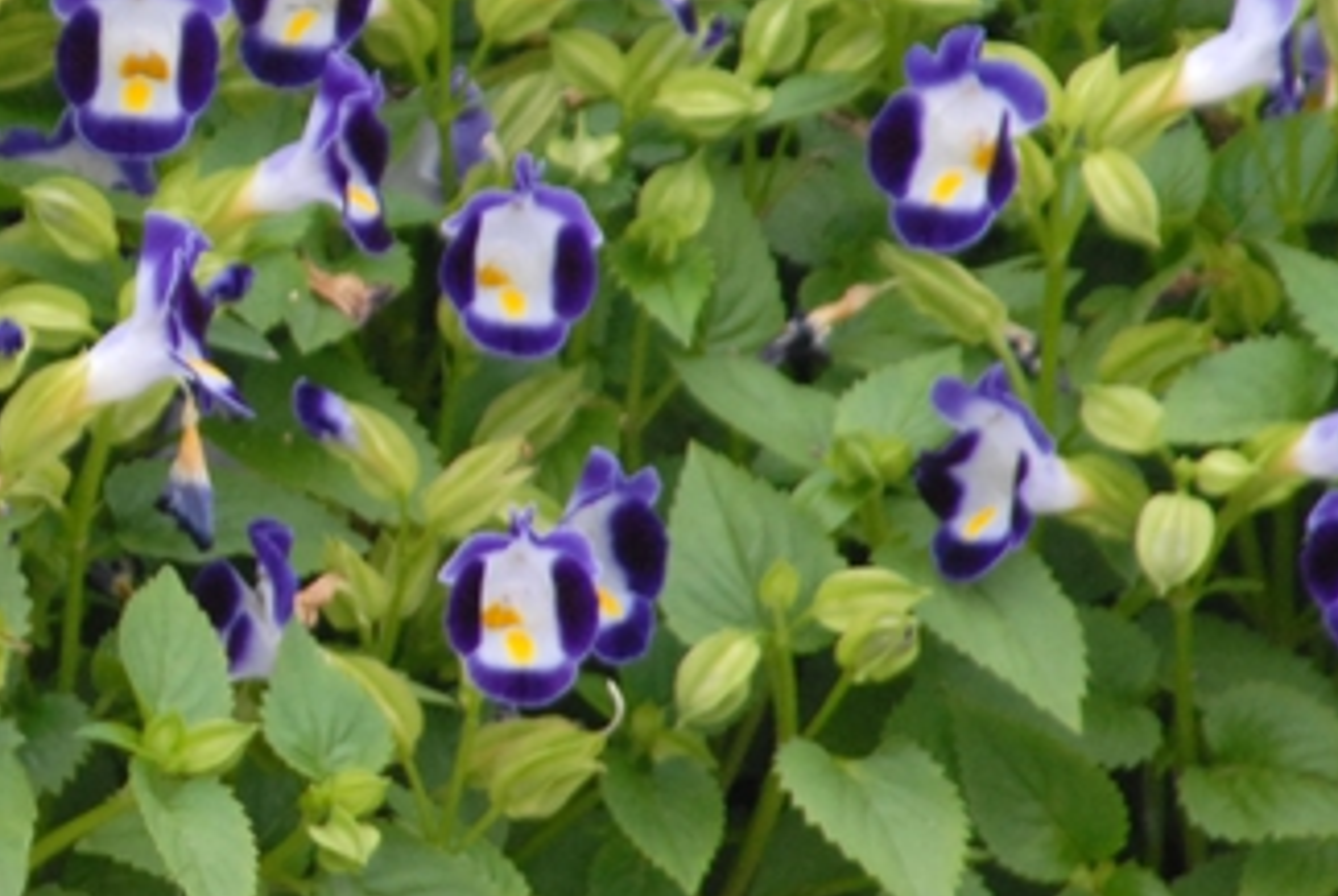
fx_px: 42315
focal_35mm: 1137
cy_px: 328
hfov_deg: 1.8
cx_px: -442
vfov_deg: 1.2
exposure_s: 1/80
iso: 400
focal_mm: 240
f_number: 6.3
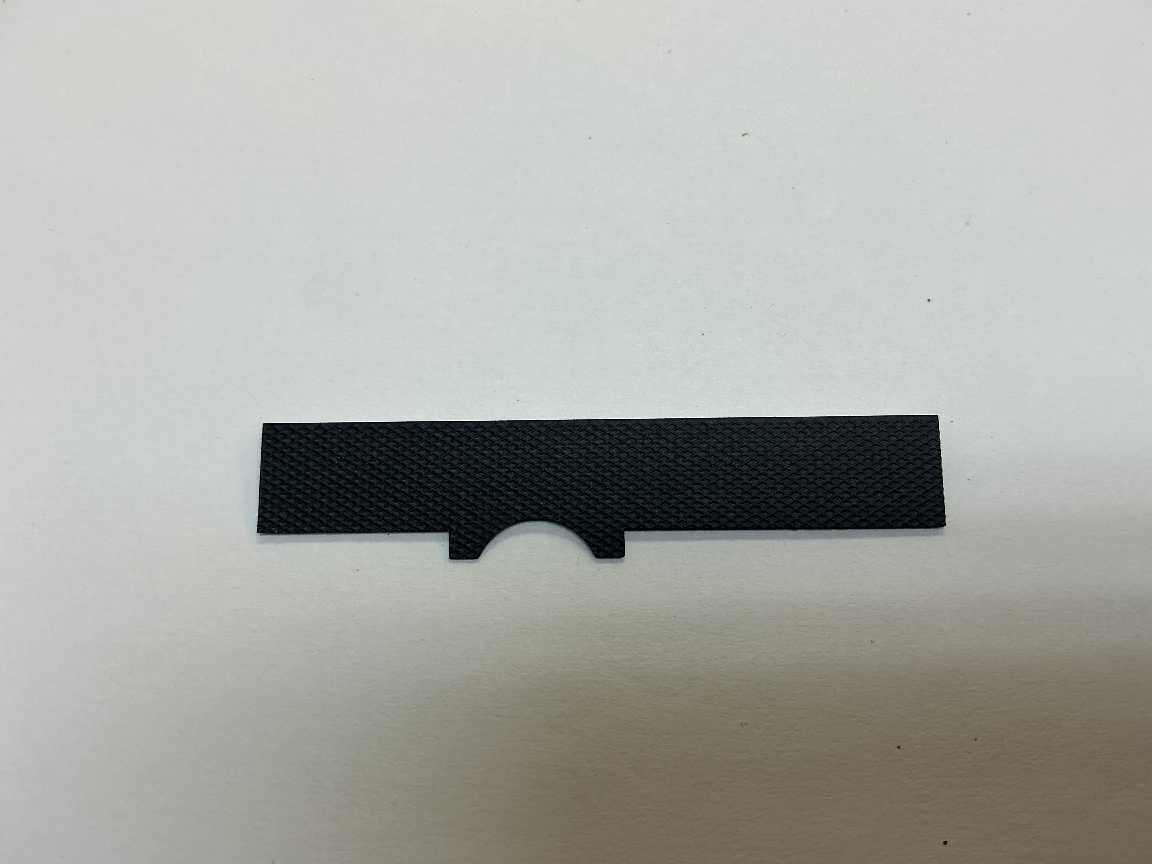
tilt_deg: -70.6
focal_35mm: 29
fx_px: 965
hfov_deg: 61.7
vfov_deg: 48.2
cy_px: 432
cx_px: 576
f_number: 1.8
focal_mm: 3
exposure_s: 1/120
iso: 32
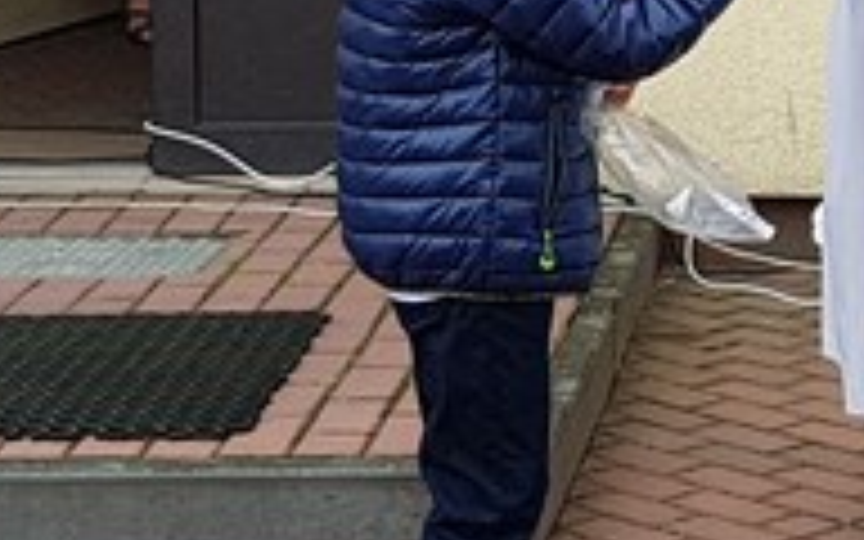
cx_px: 1300
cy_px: -148
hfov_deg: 16.5
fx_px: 2708
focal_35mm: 115
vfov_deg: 11.1
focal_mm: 4.2
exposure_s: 1/526
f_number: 1.7
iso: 50
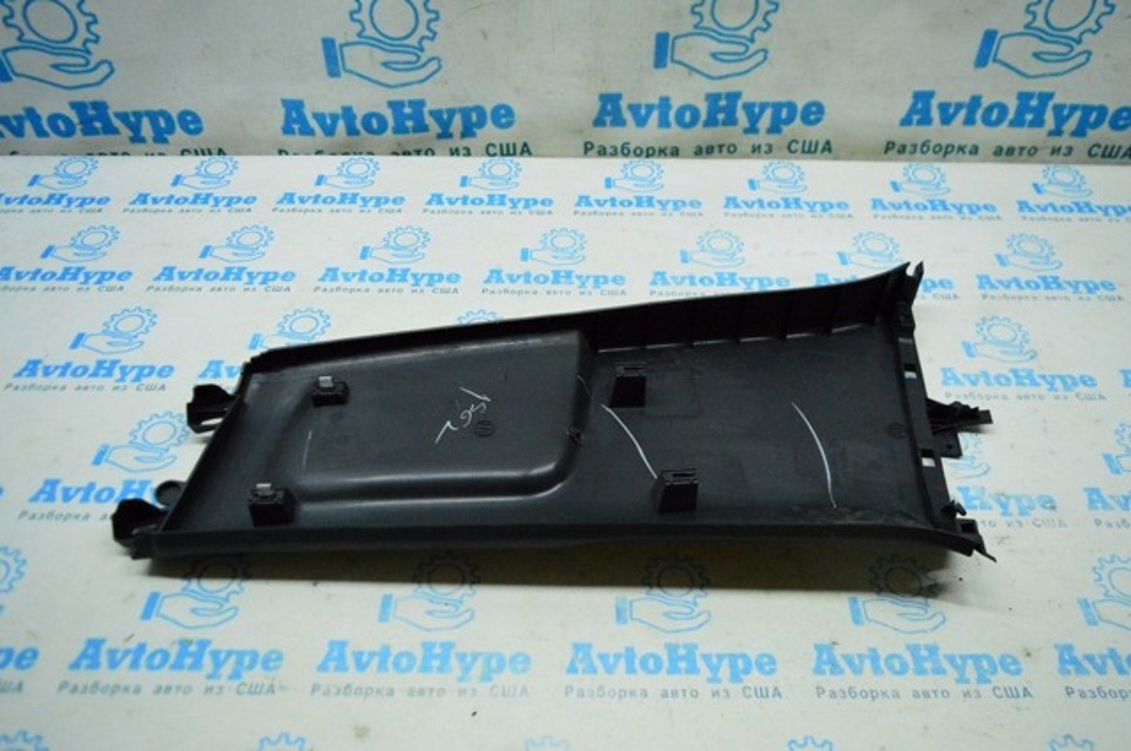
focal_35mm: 27
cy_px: 376
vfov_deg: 47.8
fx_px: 847
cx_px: 566
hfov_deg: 67.4
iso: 6400
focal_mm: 18
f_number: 4
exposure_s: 1/1000
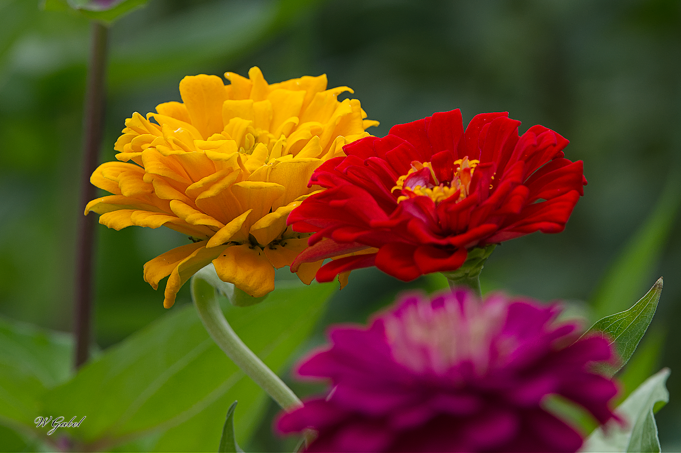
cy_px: 226
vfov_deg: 2.9
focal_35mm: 480
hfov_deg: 4.3
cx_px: 340
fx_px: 9075
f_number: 9
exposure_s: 1/800
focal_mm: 480
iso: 900
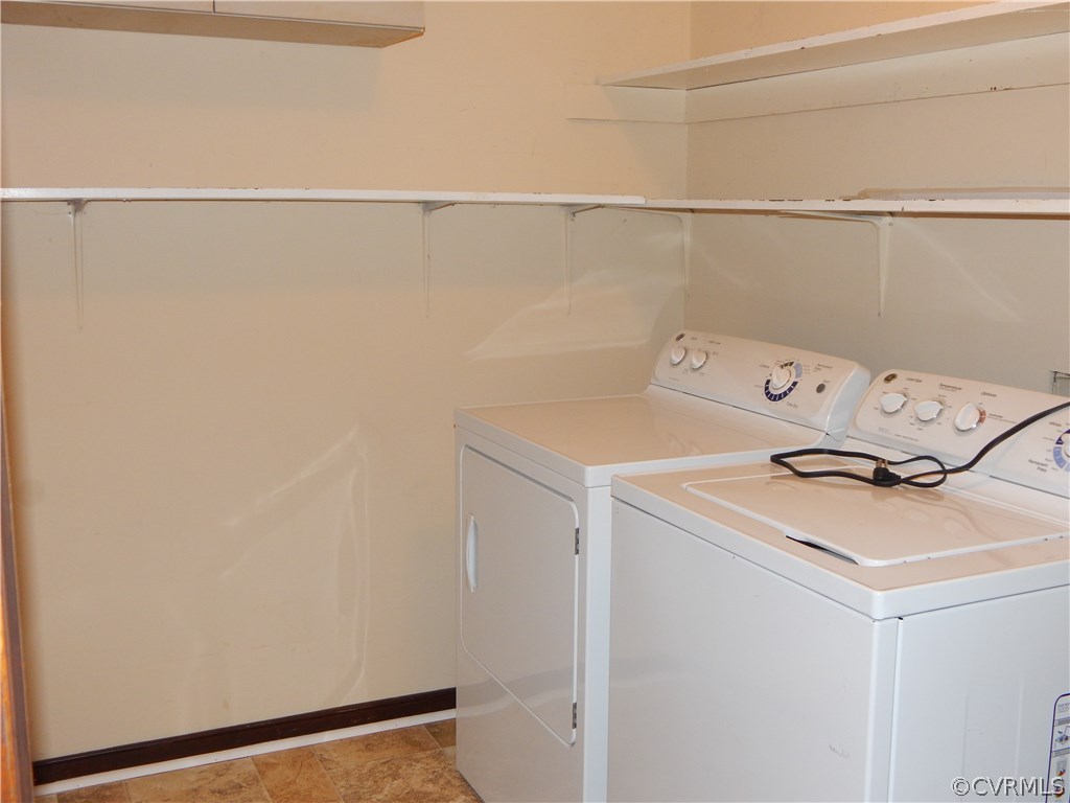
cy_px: 402
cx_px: 535
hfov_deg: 49.0
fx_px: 1175
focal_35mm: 38
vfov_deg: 37.7
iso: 200
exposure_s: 1/30
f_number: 3.4
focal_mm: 6.8
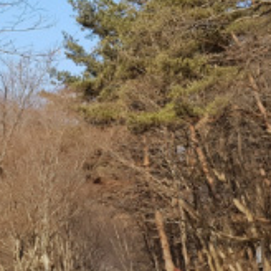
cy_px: 225
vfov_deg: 16.9
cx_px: 89
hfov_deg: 17.0
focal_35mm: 102
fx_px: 903
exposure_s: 1/936
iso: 40
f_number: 1.7
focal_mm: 4.2
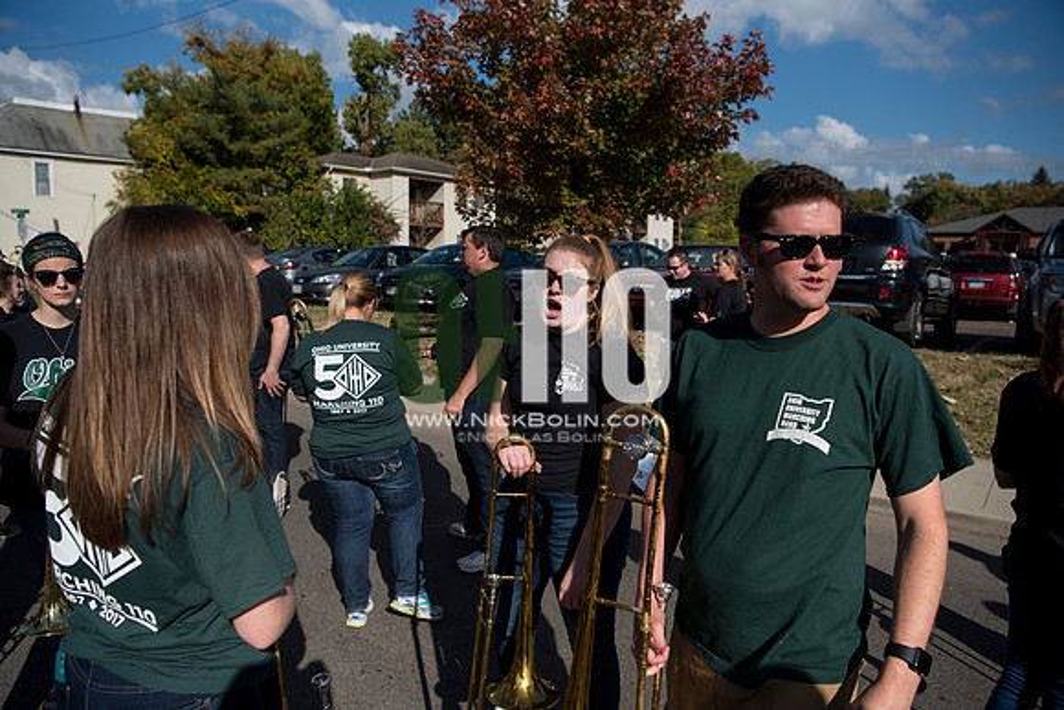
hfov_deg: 73.7
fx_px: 709
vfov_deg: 53.2
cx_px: 532
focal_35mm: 24
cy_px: 355
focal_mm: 24
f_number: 4.5
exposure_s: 1/3200
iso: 250
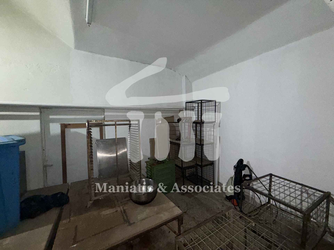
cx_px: 167
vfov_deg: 85.7
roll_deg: +0.9
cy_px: 125
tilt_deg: -1.3
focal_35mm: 14
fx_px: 135
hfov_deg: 102.1
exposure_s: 1/50
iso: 250
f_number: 2.2
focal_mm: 2.22
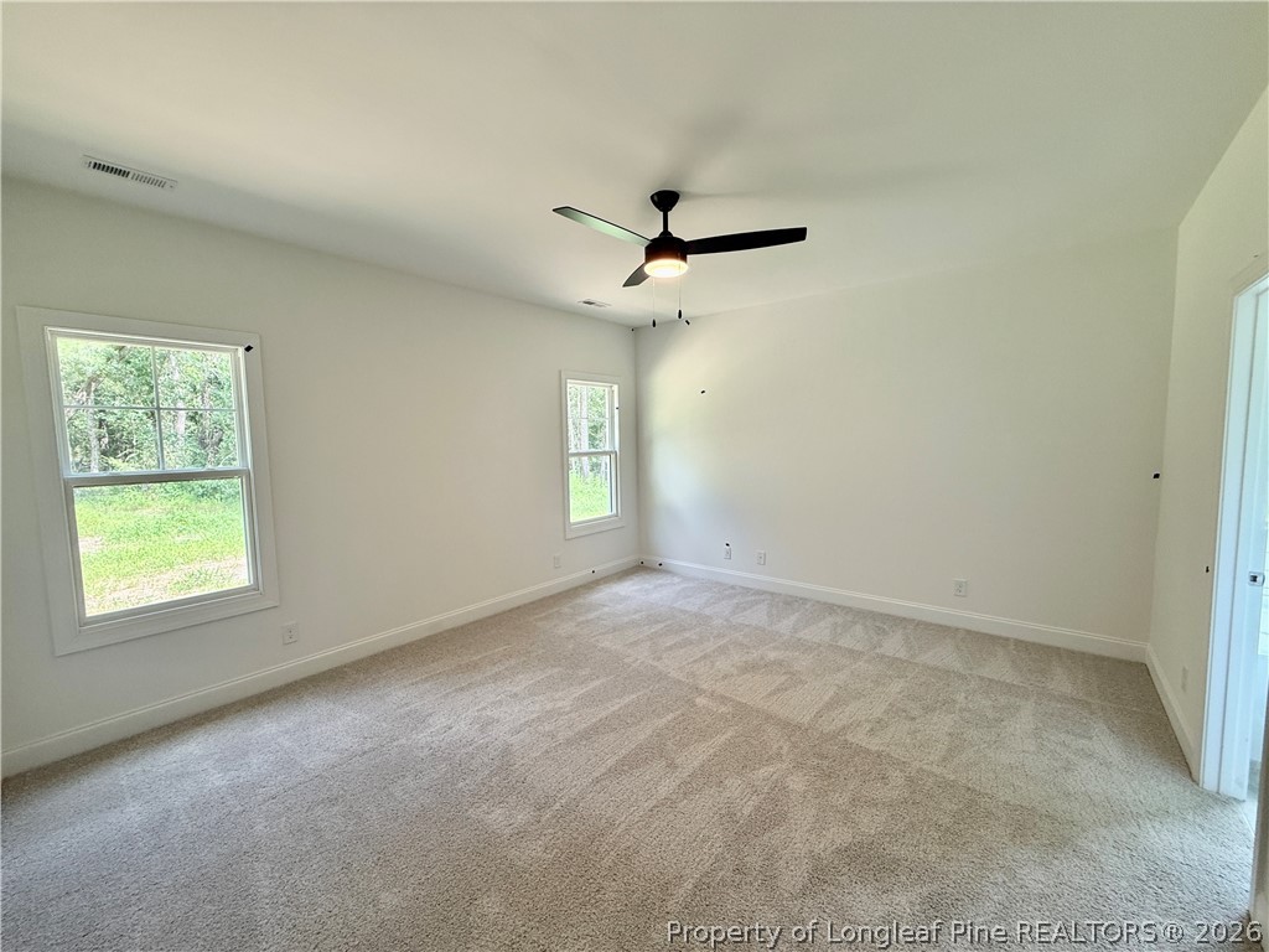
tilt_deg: -4.9
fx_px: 513
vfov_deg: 85.7
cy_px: 476
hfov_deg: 102.1
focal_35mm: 14
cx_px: 634
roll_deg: +0.6
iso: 125
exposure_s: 1/120
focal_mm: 2.22
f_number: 2.2
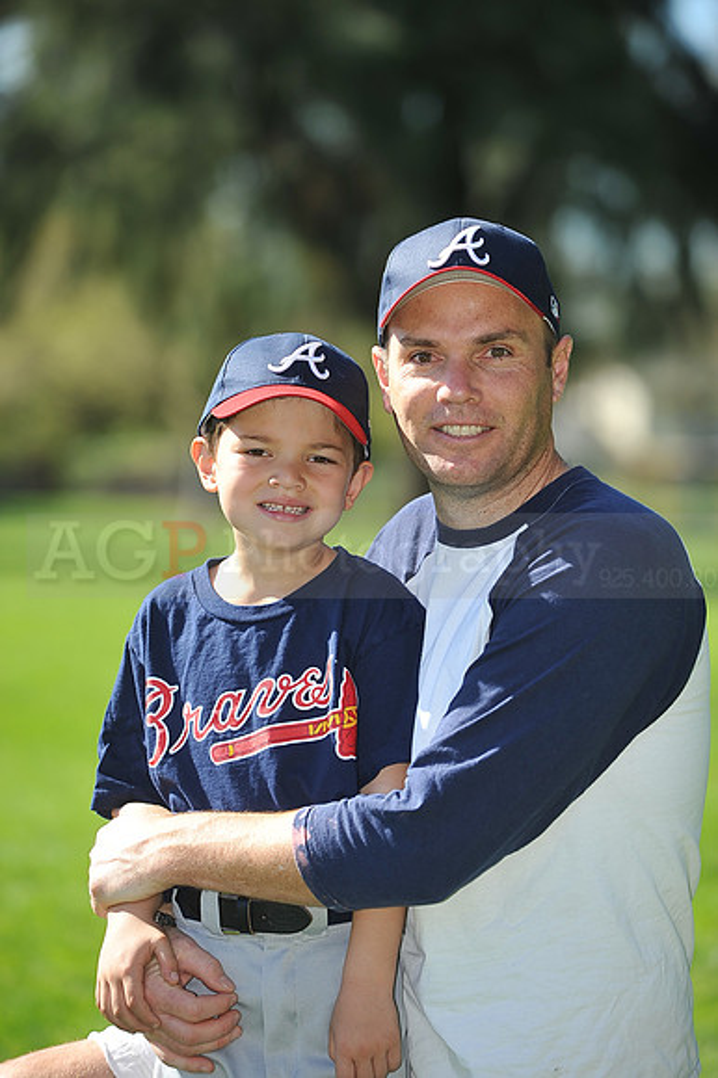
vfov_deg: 12.5
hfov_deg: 8.3
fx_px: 4942
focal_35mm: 165
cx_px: 359
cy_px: 539
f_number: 4.5
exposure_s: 1/1000
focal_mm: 165
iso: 200
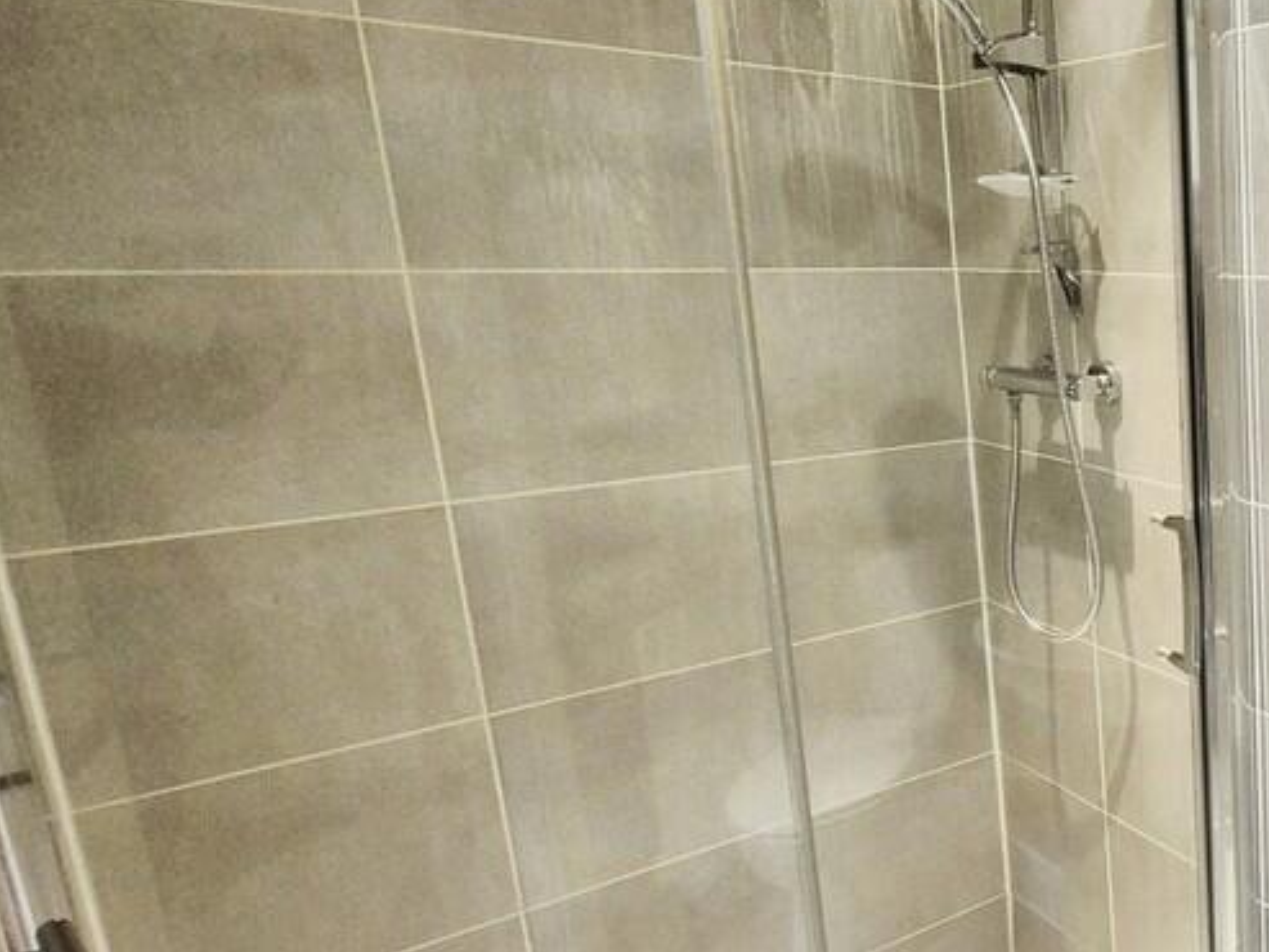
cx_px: 1266
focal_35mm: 27
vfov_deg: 50.9
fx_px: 990
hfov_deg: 52.1
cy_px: 584
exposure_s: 1/50
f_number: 2.2
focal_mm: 2.2
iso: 400
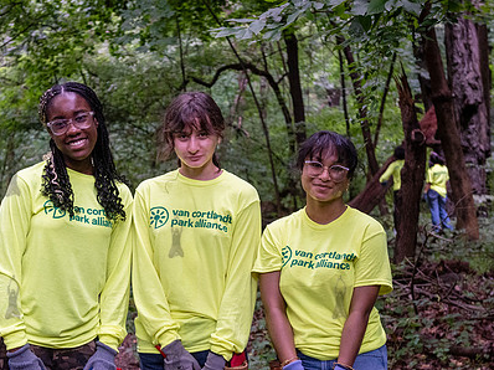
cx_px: 183
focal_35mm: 83
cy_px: 240
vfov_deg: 17.7
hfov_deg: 23.5
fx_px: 1184
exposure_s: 1/400
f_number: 3.5
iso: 2000
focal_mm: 45
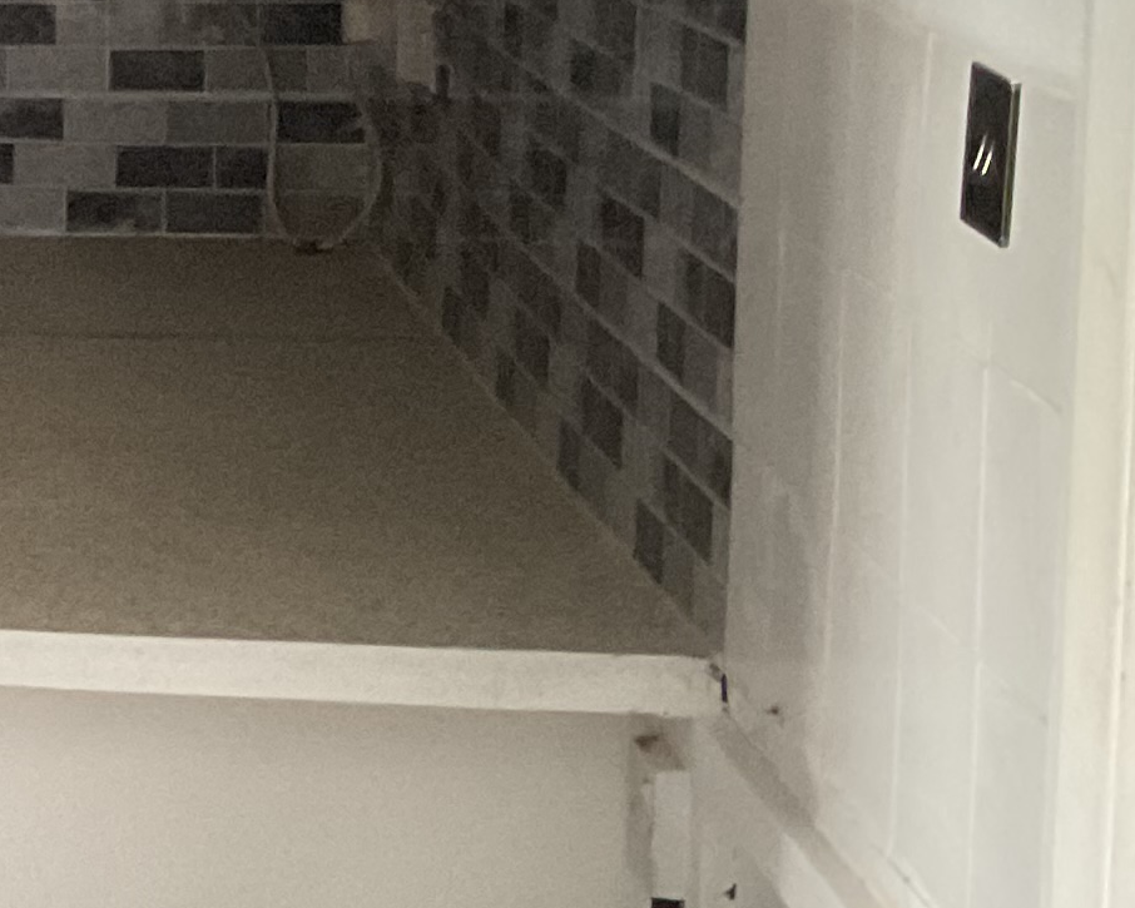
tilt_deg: -6.3
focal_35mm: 126
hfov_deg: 13.0
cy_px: 95
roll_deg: +1.3
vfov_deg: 12.2
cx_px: -1208
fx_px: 4233
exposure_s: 1/25
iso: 500
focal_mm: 3
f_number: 1.8
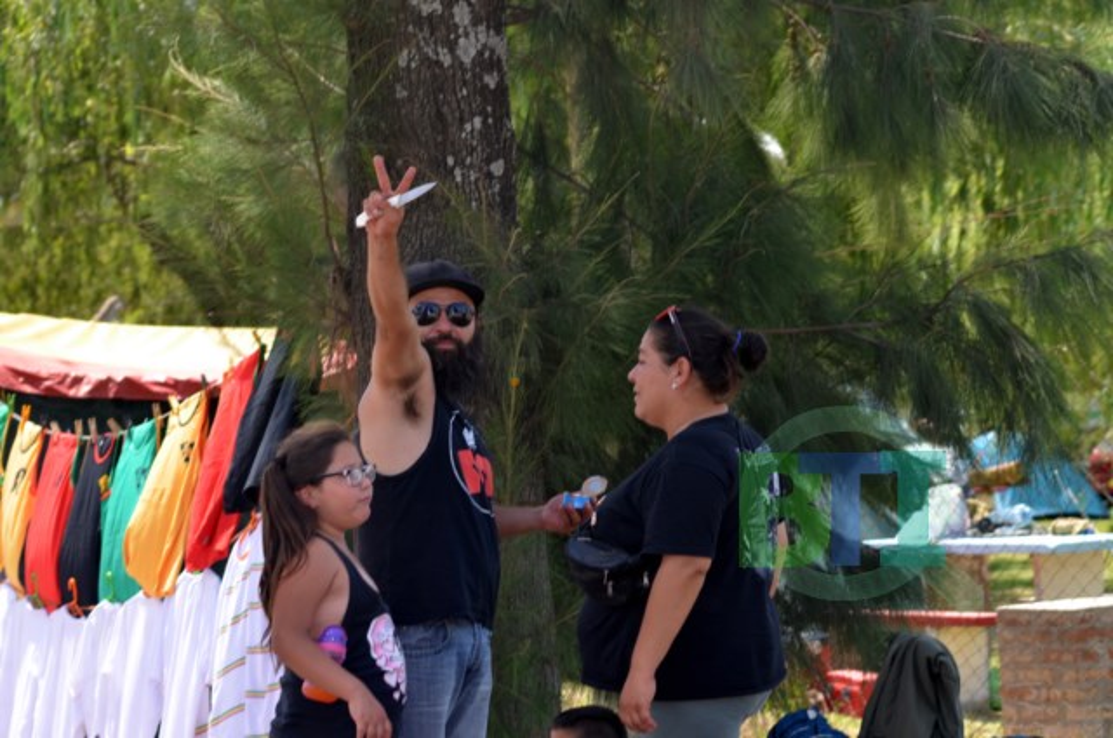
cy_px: 369
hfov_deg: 19.5
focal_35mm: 105
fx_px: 3240
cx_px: 556
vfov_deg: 13.0
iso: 100
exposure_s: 1/250
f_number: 5.6
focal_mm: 70
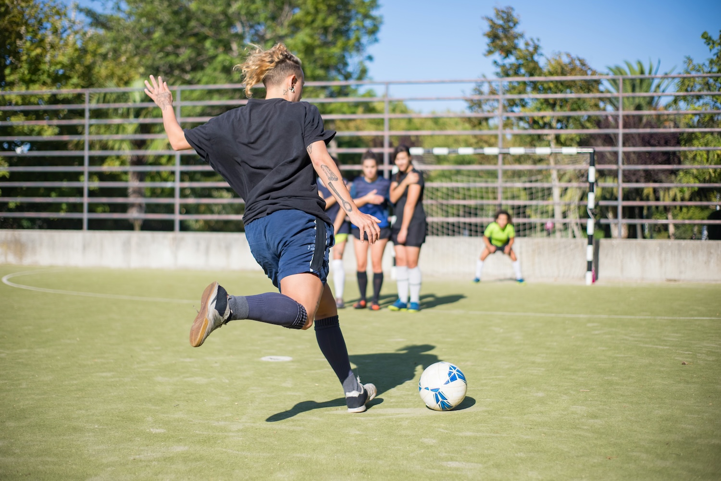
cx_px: 360
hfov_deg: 39.6
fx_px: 1002
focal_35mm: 50
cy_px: 240
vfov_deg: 27.0
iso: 125
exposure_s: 1/4000
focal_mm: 50
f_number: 2.2
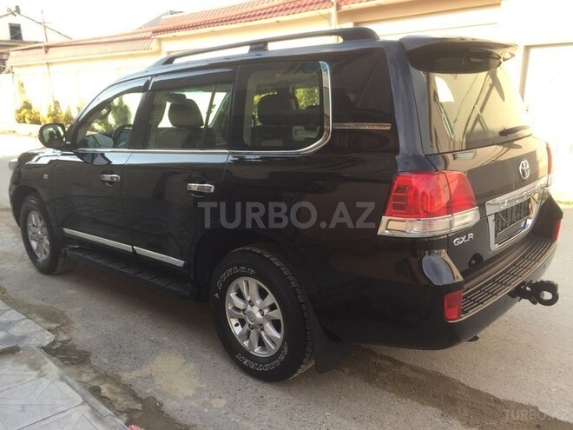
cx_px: 286
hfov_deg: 61.7
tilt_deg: -14.2
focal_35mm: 29
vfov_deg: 48.2
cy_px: 215
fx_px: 480
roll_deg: +0.2
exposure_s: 1/293
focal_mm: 4.15
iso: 32
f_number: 2.2
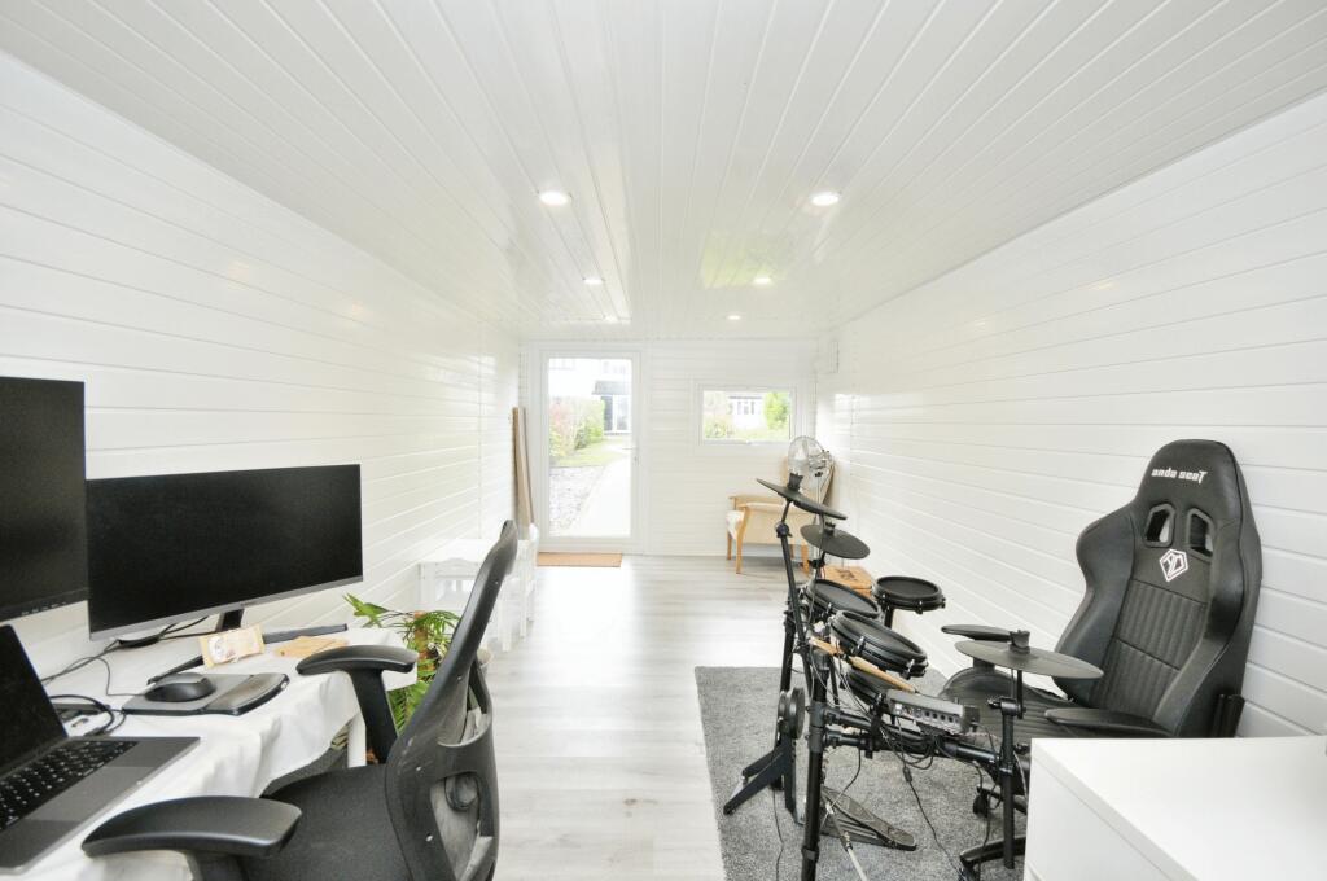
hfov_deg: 100.5
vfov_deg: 77.2
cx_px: 664
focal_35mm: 15
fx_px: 552
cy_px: 440
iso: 500
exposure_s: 1/60
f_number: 6.3
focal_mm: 10
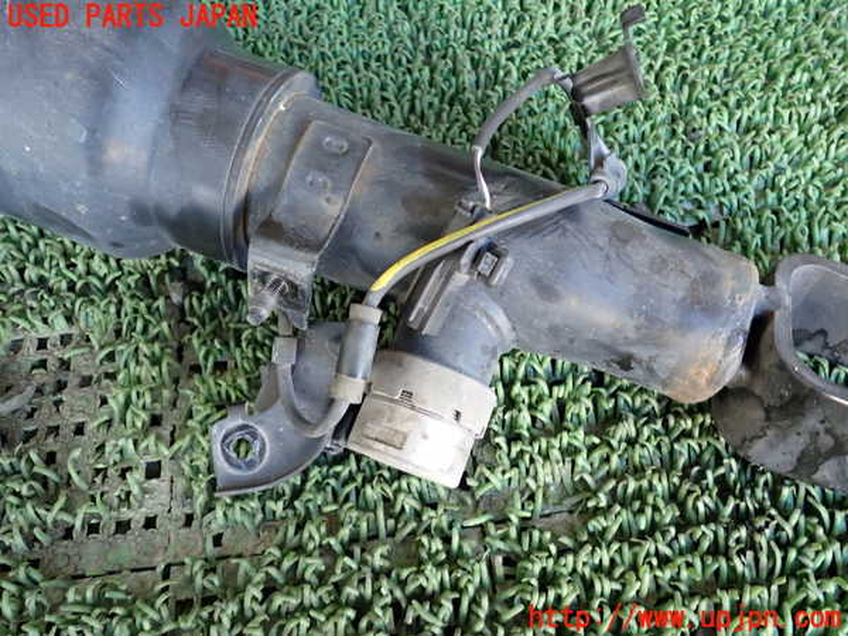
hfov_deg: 60.0
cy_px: 318
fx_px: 735
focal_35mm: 30
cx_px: 424
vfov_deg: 46.8
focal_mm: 5.4
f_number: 2.3
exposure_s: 1/30
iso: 200
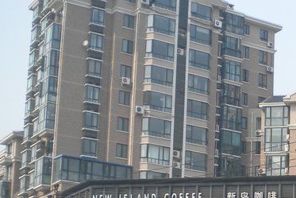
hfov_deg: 19.4
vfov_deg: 13.2
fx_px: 822
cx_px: 337
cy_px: 262
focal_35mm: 100
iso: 80
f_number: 4.6
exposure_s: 1/299
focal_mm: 6.3
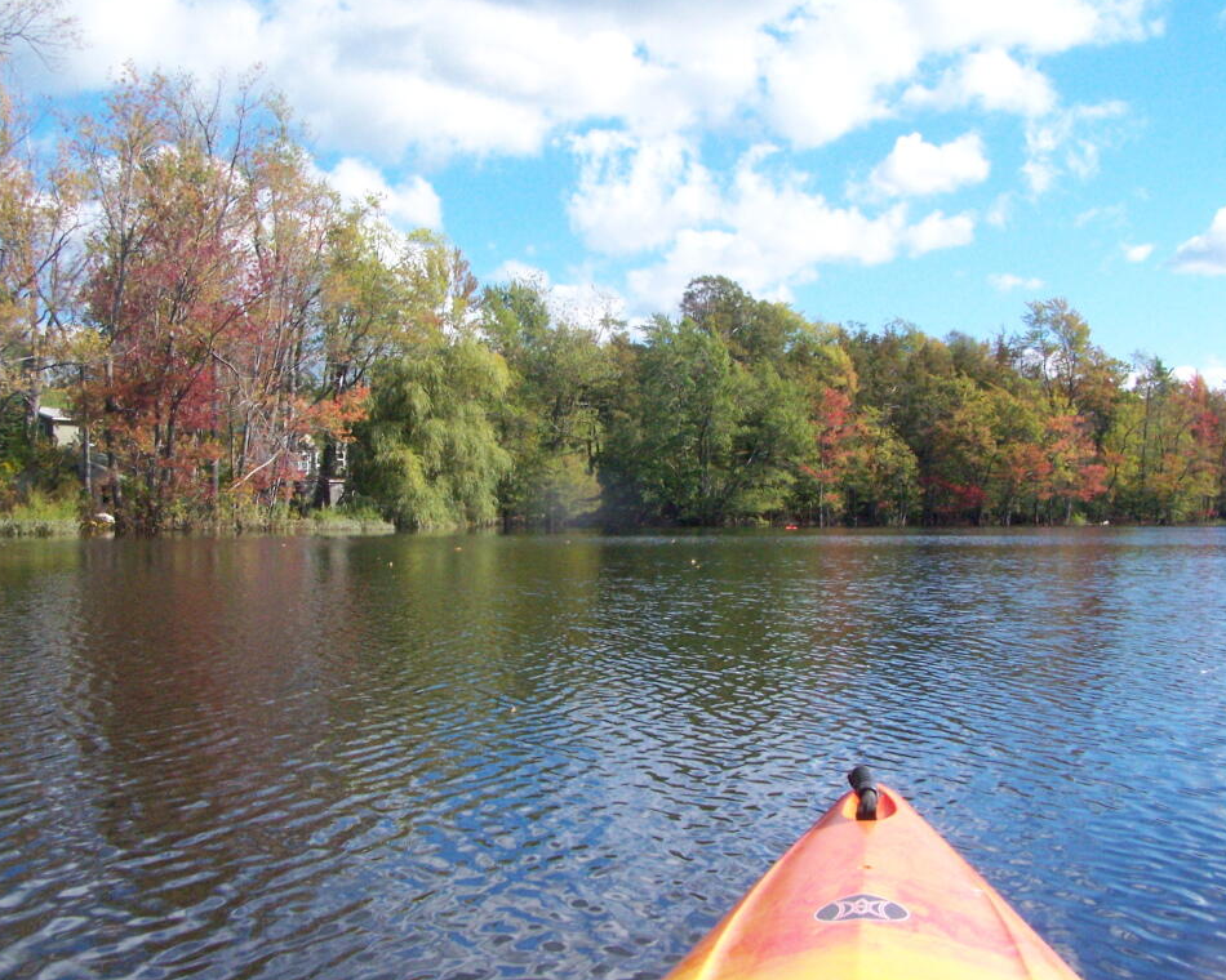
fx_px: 1451
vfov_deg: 37.3
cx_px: 599
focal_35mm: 40
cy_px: 487
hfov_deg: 45.8
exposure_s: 1/1250
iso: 400
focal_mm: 6.3
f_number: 5.6
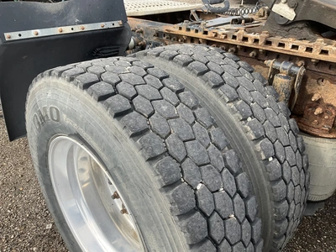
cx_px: 168
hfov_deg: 61.7
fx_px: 281
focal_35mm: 29
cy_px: 126
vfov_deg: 48.2
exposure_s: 1/435
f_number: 1.8
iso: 25
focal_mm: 3
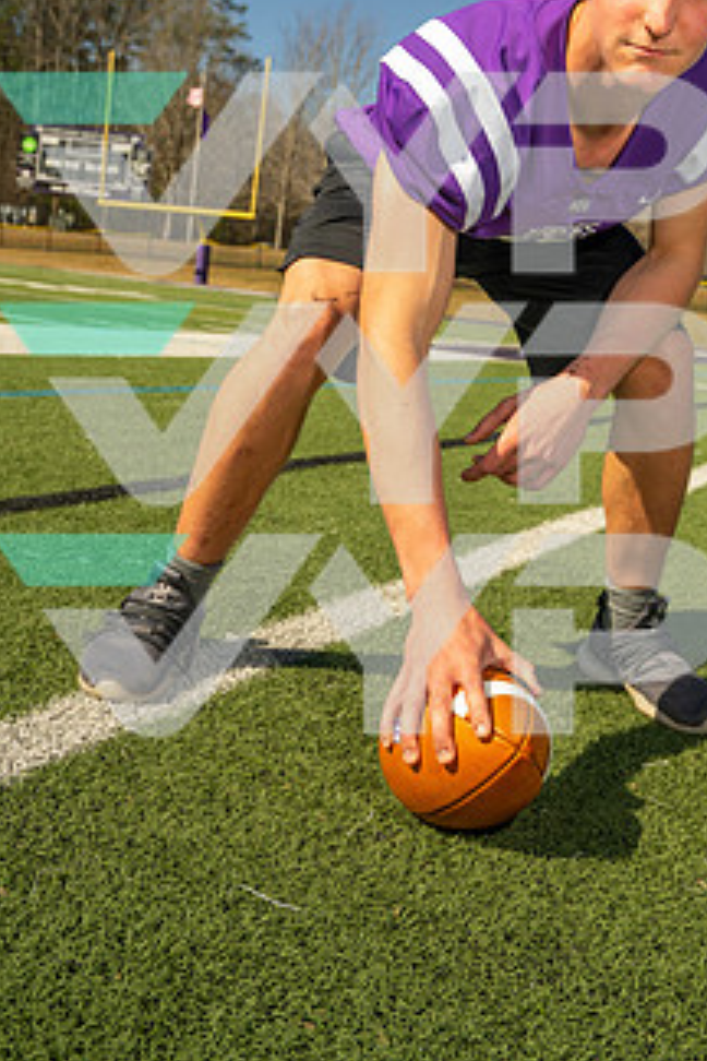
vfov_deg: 45.1
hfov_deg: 30.9
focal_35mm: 43
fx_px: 1267
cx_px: 481
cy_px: 406
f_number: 5.6
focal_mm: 31
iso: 100
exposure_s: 1/125
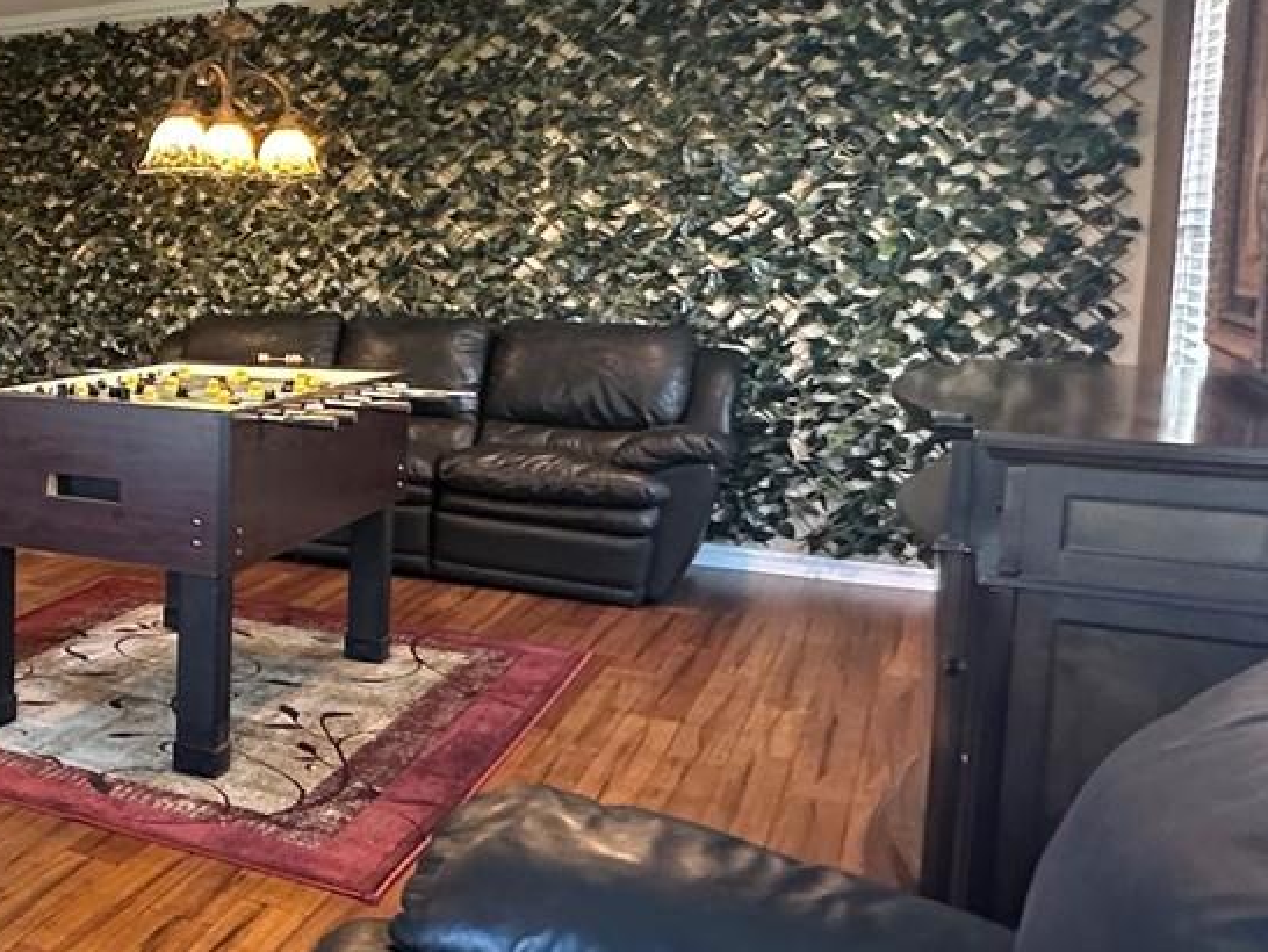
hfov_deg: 34.4
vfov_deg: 35.0
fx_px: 1503
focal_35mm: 41
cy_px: 376
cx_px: -330
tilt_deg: -4.6
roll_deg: +1.0
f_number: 2.2
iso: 320
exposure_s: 1/60
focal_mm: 2.22
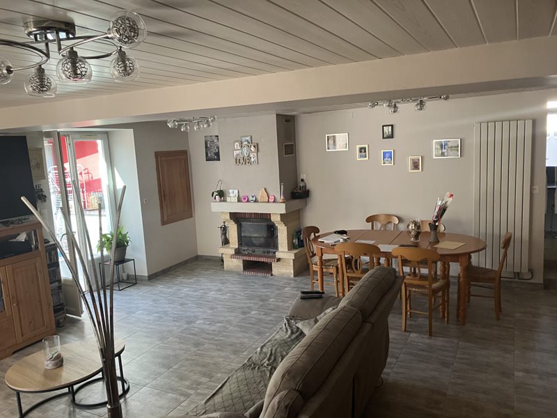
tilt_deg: -8.7
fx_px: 451
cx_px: 278
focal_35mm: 28
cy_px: 209
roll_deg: +2.4
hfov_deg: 63.4
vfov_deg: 49.7
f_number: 1.8
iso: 80
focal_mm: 3.99
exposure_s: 1/76
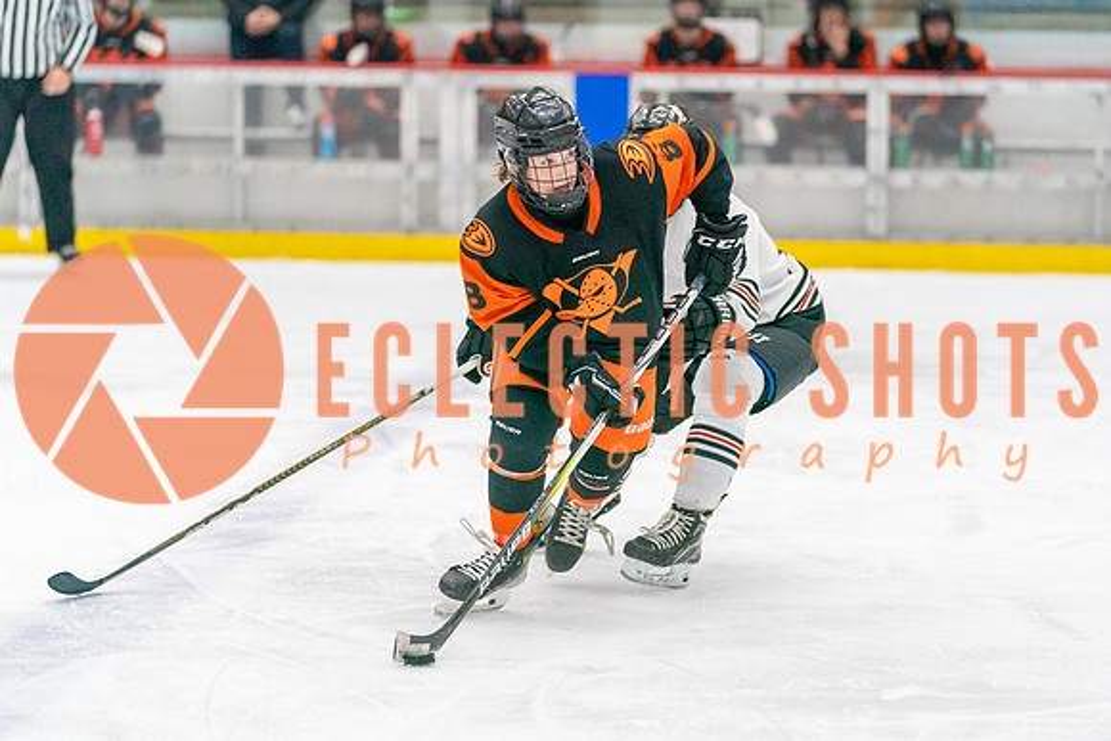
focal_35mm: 177
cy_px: 384
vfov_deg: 7.8
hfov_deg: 11.6
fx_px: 5459
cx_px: 607
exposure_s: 1/1250
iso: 3200
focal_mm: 135
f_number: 2.8
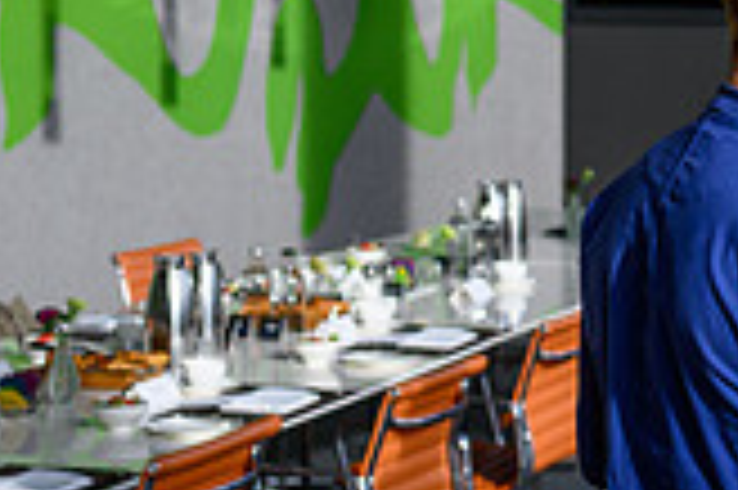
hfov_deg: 15.9
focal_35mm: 126
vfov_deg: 10.8
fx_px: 2580
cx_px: 796
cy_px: 29
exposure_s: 1/640
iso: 80
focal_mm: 35
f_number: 2
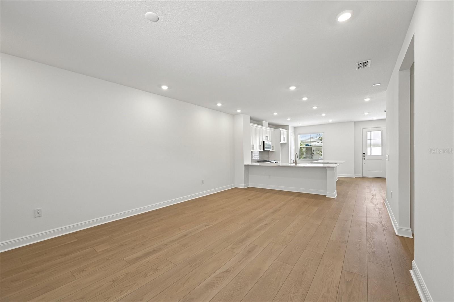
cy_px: 151
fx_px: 177
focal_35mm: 14
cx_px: 227
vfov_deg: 81.2
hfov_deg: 104.3
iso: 400
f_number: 8
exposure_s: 1/80
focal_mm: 14
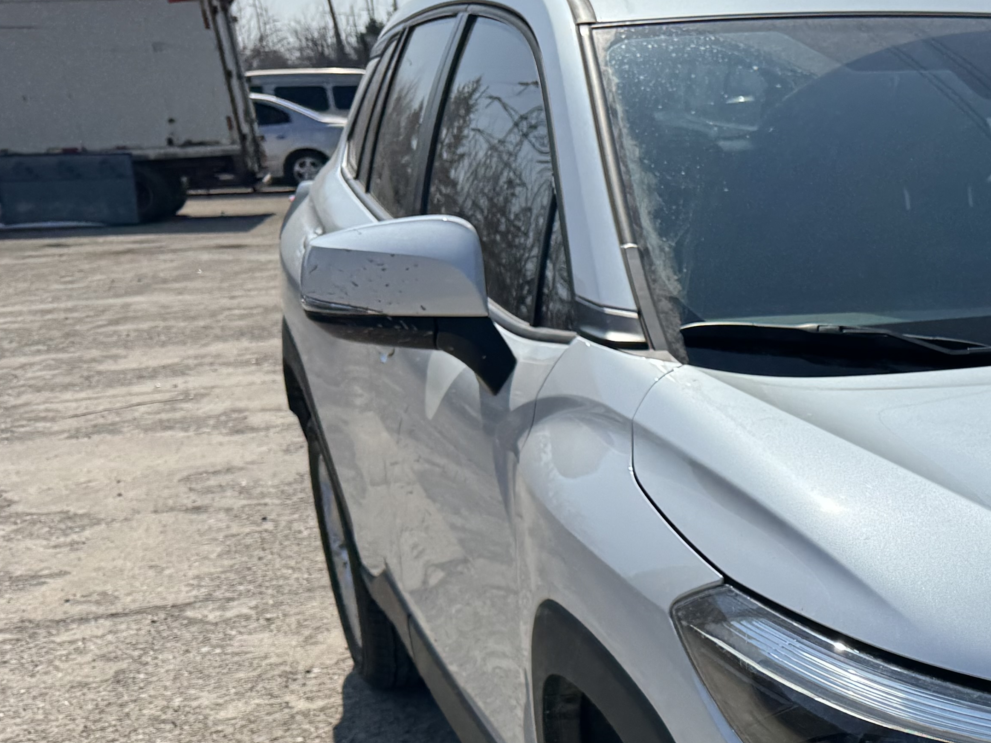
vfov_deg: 23.7
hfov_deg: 28.4
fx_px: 1689
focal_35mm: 59
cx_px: 1192
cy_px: 754
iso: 80
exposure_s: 1/7092
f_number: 1.78
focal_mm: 6.76
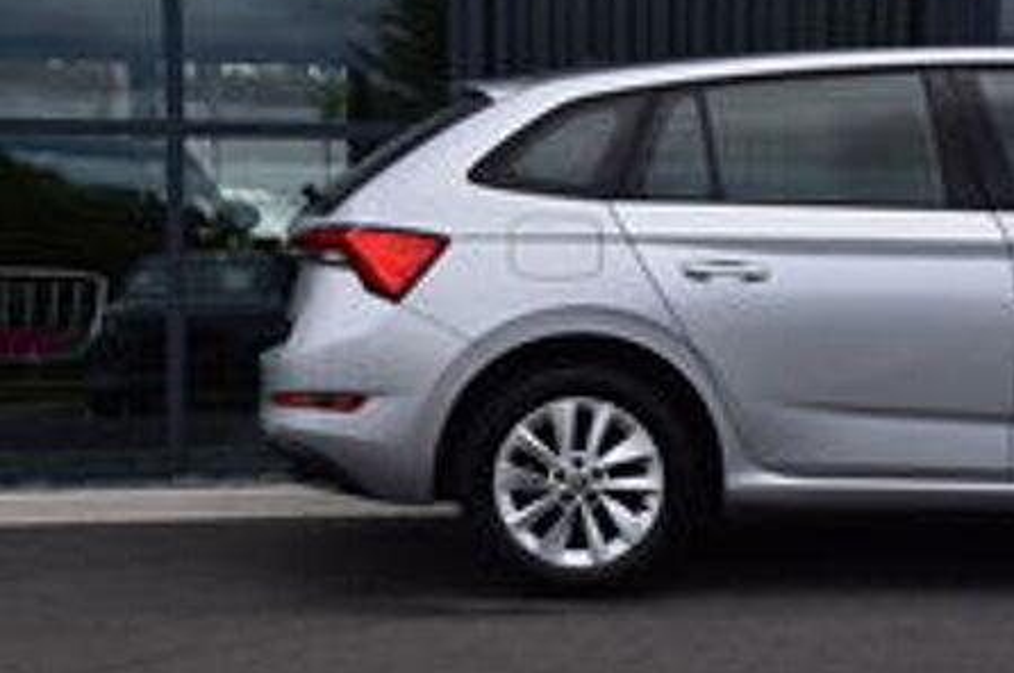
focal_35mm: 84
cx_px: 543
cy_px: 329
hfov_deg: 24.2
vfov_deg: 16.2
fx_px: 2363
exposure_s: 1/320
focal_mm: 52
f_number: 10
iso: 400
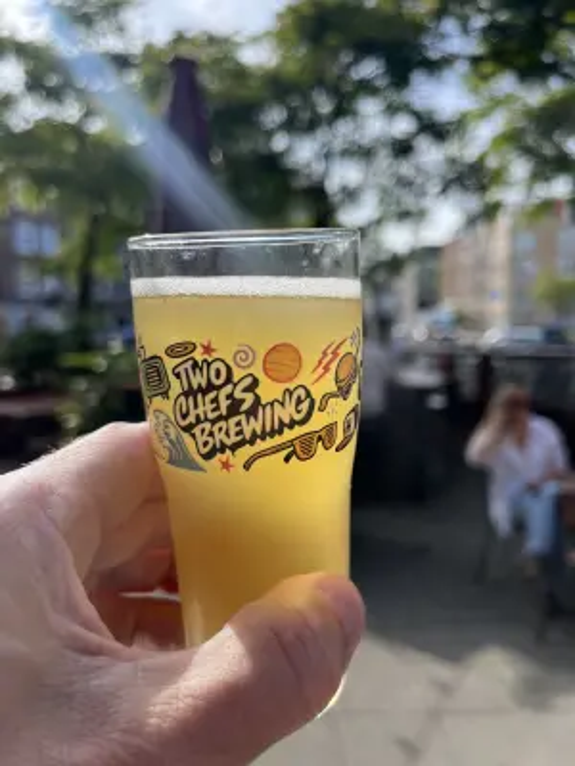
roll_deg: -0.5
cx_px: 288
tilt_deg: -6.3
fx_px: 576
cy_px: 383
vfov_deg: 67.3
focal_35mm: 26
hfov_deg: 53.1
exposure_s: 1/1558
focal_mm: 5.1
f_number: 1.6
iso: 50
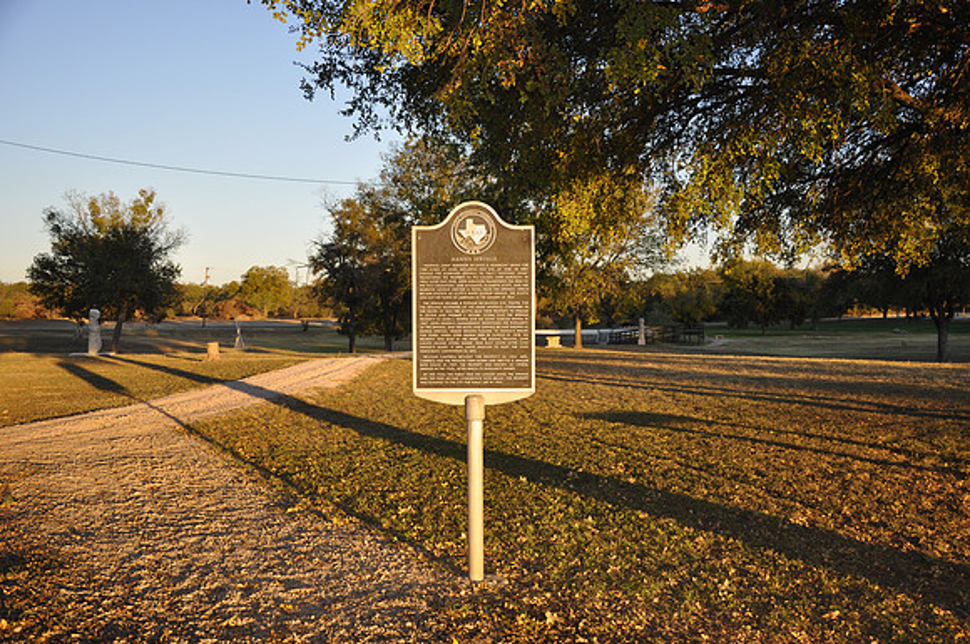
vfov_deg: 39.9
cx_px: 485
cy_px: 322
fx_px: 888
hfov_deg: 57.3
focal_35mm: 33
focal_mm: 22
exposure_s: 1/200
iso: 360
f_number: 3.8
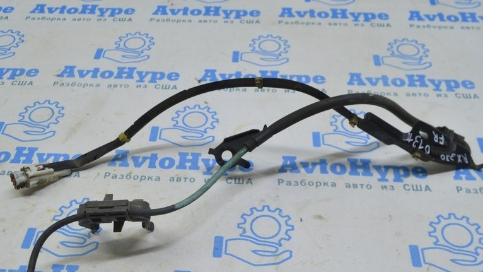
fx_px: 538
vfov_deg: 27.9
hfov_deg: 48.3
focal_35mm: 42
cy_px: 206
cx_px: 215
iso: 400
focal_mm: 20
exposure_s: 1/40
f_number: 5.6
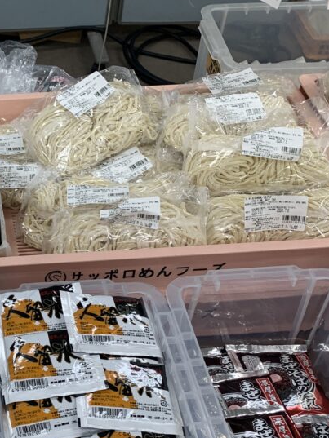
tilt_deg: -45.4
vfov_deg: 31.1
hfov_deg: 22.2
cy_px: 274
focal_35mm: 62
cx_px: -47
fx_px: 785
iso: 50
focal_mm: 4.25
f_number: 1.8
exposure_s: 1/100
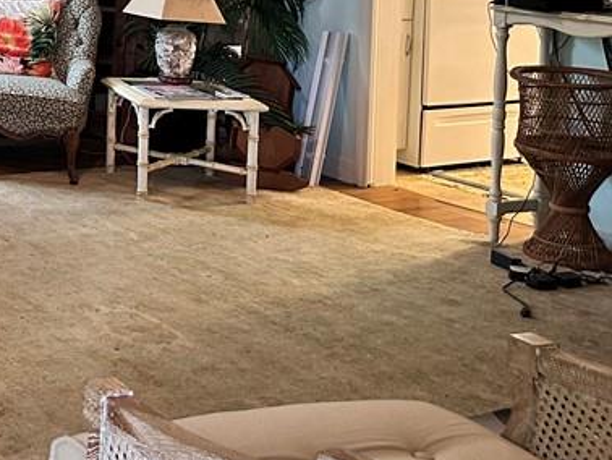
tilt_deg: -1.1
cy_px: -94
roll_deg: -1.3
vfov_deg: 21.0
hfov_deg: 25.9
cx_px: -164
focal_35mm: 65
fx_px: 1150
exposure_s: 1/60
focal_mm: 6.86
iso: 400
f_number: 1.78
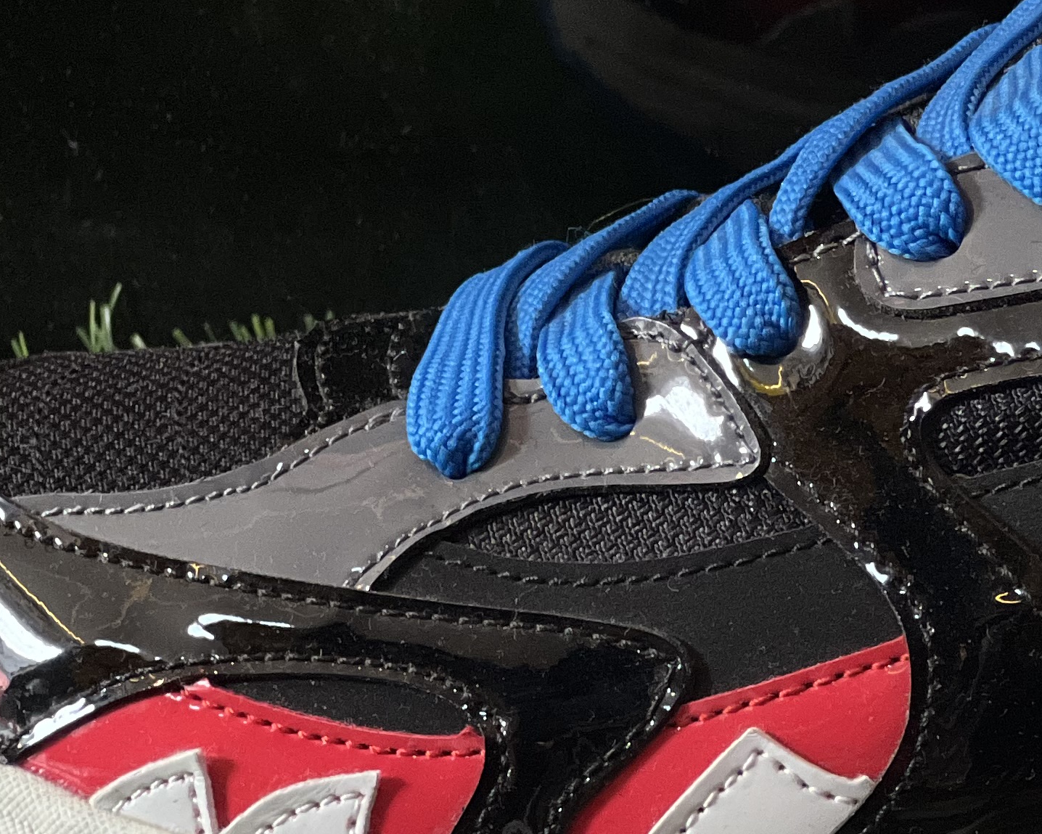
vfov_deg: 7.3
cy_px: 422
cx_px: 1144
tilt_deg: -16.0
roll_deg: -2.9
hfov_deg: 9.1
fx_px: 6508
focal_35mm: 211
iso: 200
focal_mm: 9
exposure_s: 1/120
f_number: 2.8
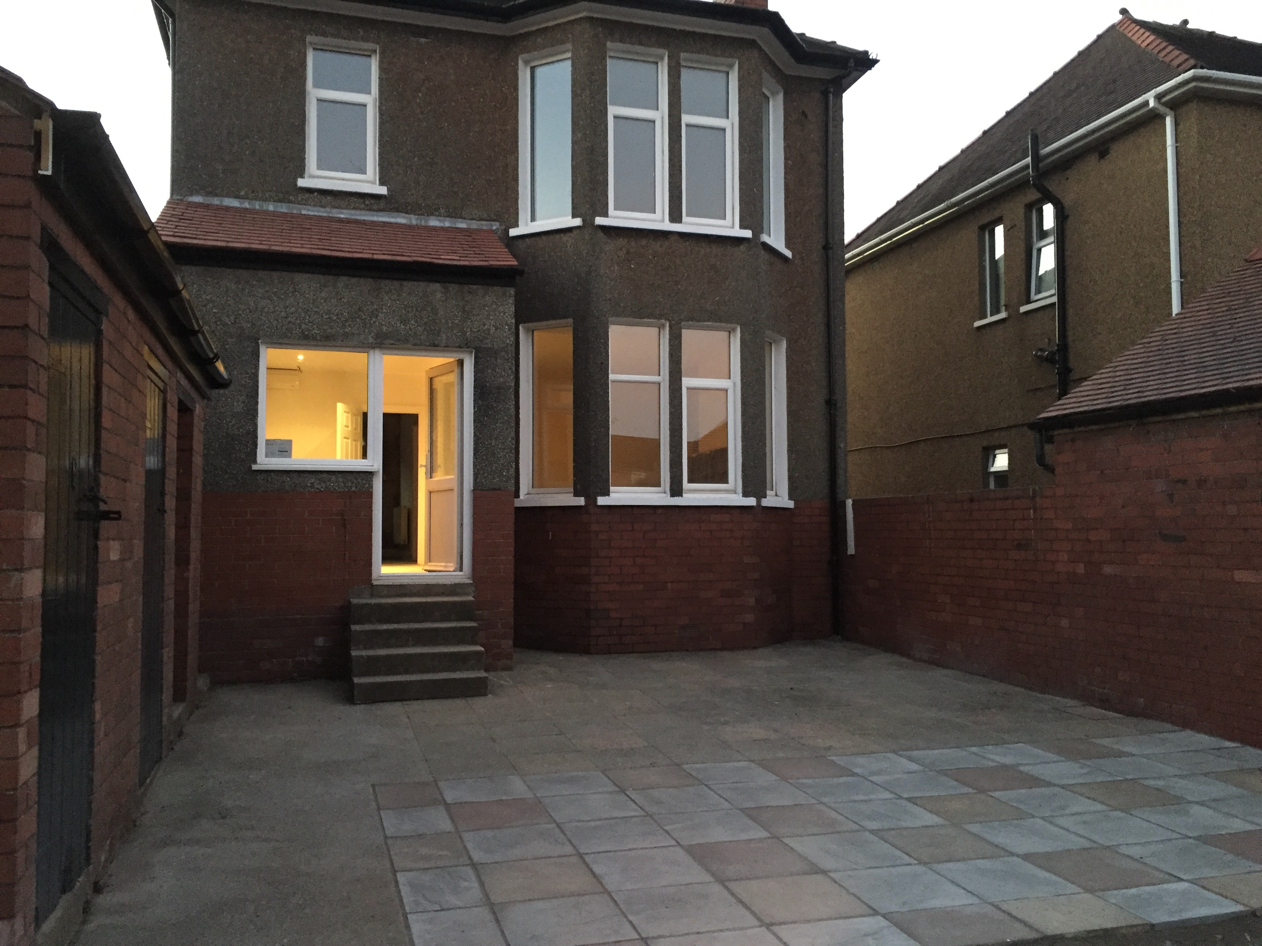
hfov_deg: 61.7
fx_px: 1057
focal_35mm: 29
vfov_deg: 48.2
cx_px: 631
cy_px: 473
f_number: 2.2
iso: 320
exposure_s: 1/17
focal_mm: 4.15
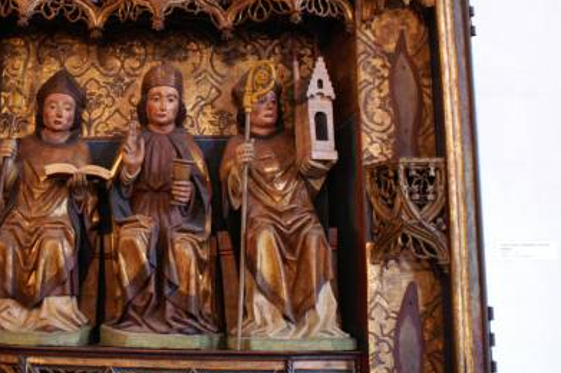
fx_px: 716
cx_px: 154
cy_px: 123
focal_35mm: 46
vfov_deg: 29.0
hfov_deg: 41.7
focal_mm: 20
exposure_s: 1/8
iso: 1600
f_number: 4
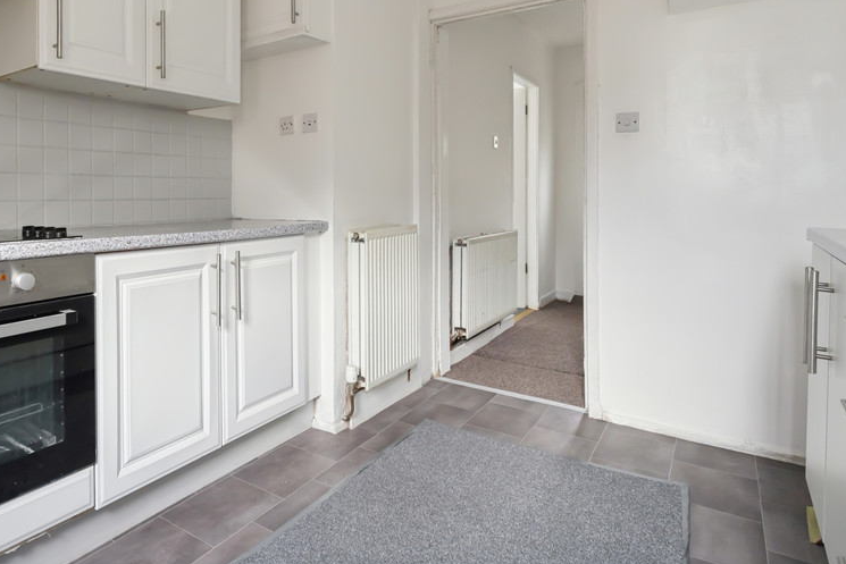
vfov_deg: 54.8
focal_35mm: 23
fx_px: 533
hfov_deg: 74.3
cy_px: 193
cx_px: 276
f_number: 4
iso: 800
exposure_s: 1/20
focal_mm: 11
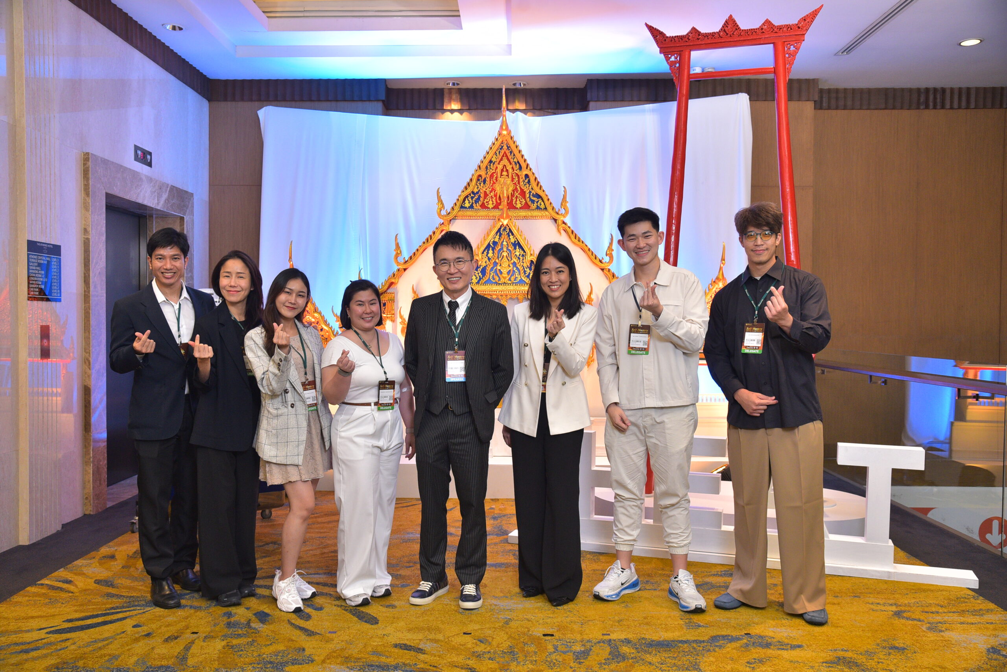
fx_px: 839
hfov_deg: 61.9
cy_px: 336
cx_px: 504
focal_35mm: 30
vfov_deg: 43.6
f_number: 5.6
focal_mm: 30
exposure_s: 1/125
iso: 1600
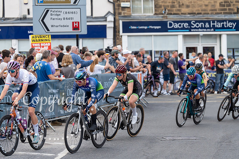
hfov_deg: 15.2
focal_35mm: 135
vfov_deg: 10.2
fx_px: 896
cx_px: 120
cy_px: 80
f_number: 3.2
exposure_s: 1/1000
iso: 500
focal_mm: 135
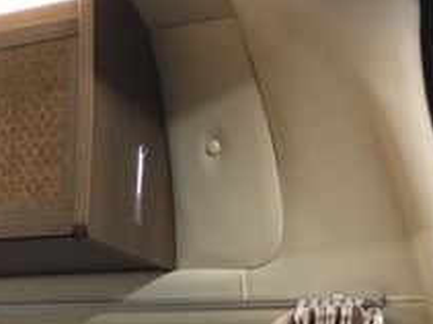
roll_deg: -4.6
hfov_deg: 20.9
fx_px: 1100
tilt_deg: -0.1
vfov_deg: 15.7
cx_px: -74
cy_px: 455
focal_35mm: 88
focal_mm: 4.15
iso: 160
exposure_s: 1/30
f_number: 2.2
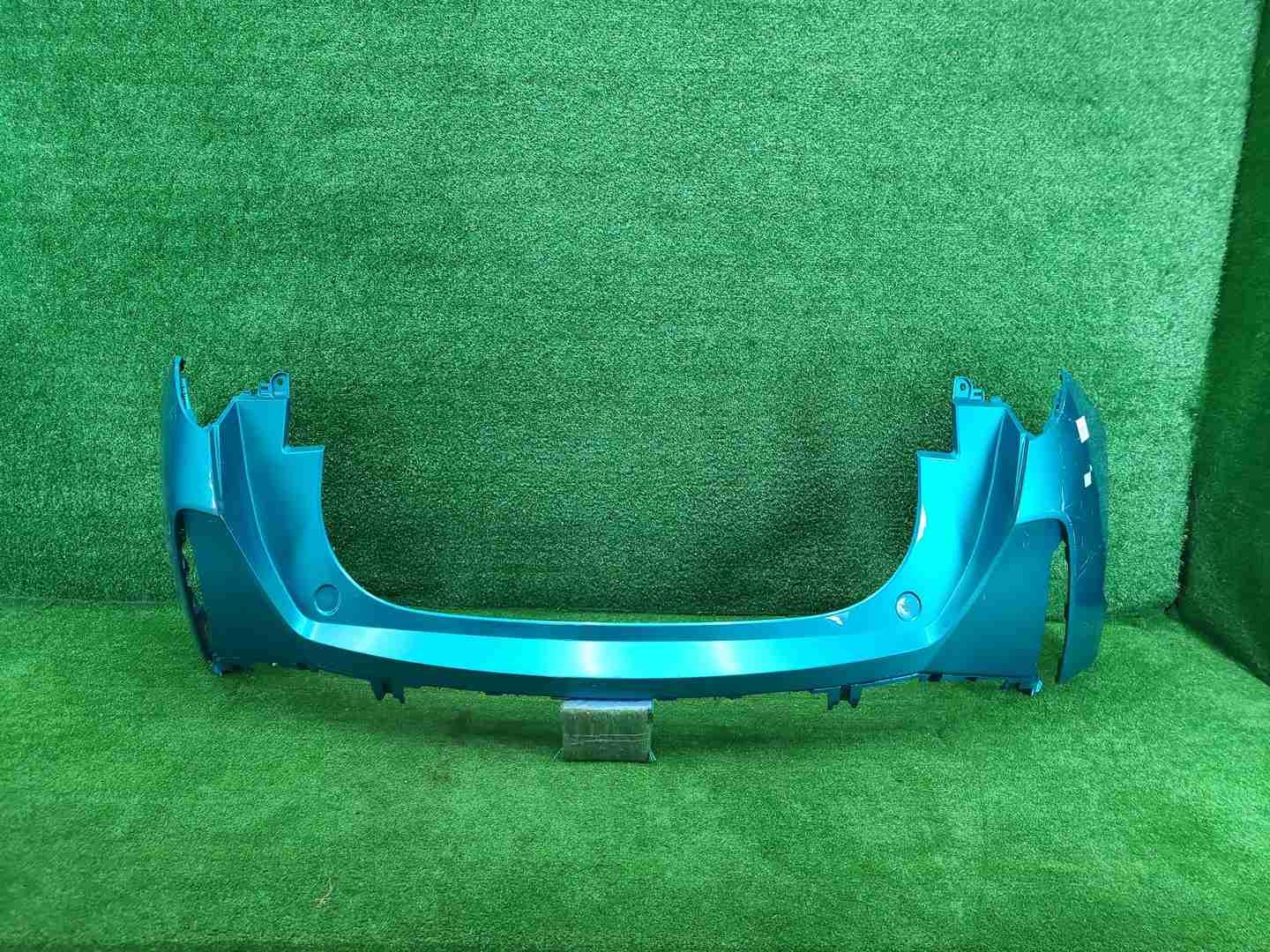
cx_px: 635
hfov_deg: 67.3
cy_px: 476
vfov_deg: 53.1
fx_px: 954
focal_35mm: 26
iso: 209
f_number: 1.8
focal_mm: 5.4
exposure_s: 1/50
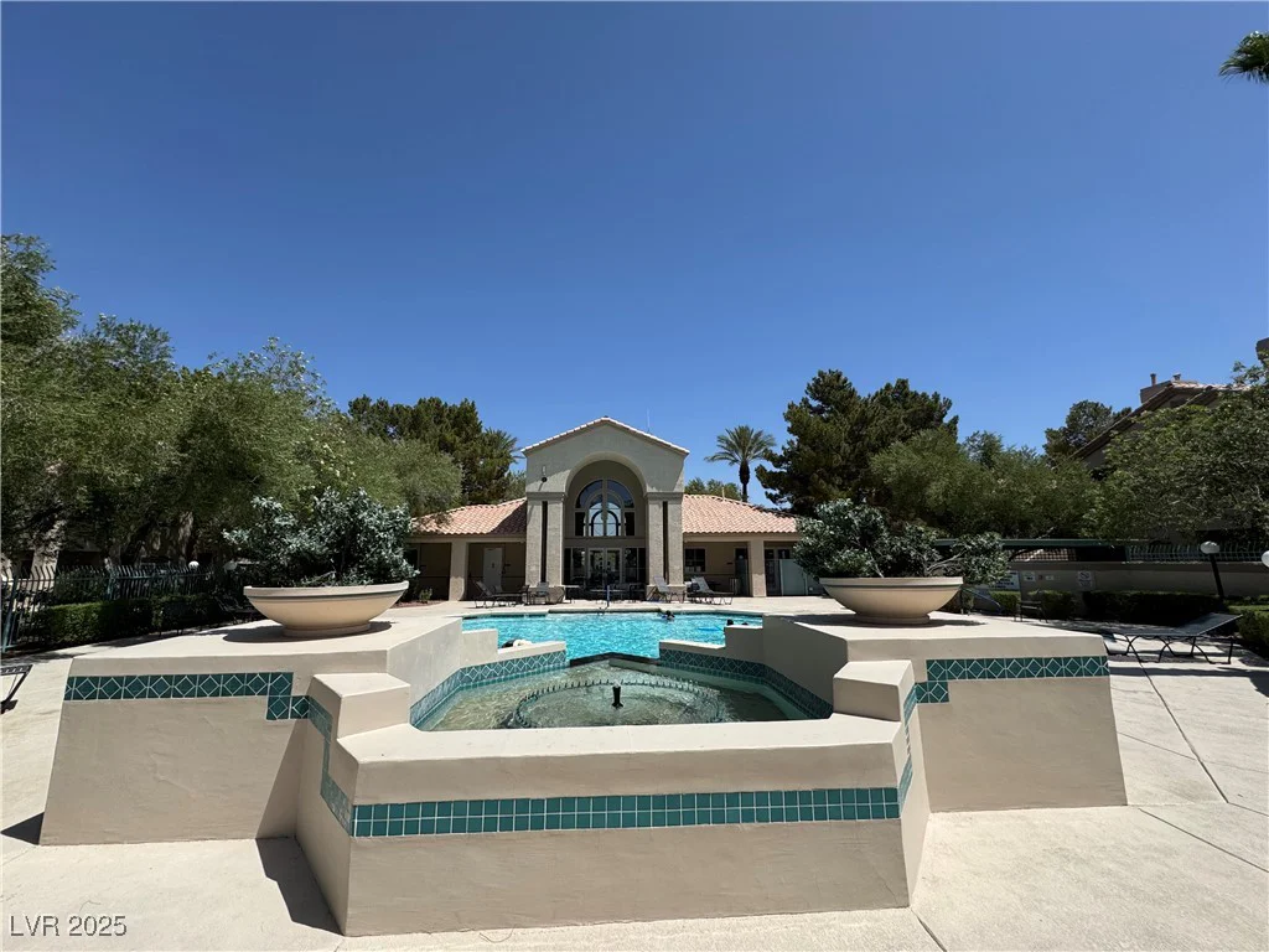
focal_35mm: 14
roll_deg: +0.1
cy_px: 476
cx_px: 634
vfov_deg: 85.7
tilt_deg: +7.6
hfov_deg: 102.1
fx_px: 513
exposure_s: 1/2770
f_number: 2.2
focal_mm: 2.22
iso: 50
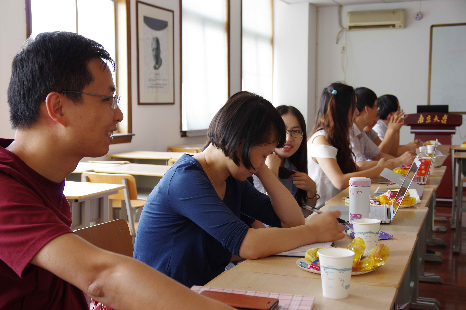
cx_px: 233
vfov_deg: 29.2
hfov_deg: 42.8
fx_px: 595
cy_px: 155
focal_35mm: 46
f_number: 5
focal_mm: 31
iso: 200
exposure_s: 1/20
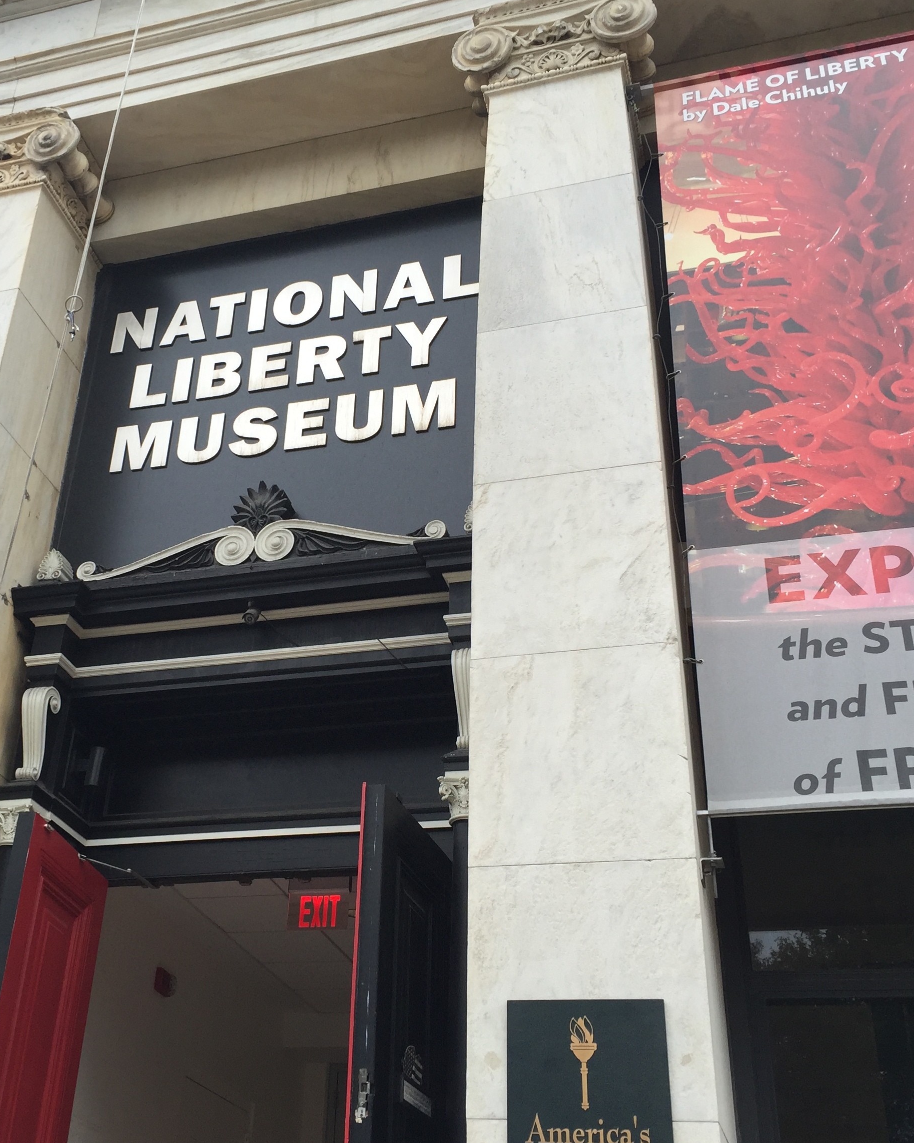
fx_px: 1285
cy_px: 573
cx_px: 337
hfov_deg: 38.9
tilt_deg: +33.4
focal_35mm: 38
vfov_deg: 47.9
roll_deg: -6.5
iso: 32
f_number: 2.2
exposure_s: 1/373
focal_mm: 4.15
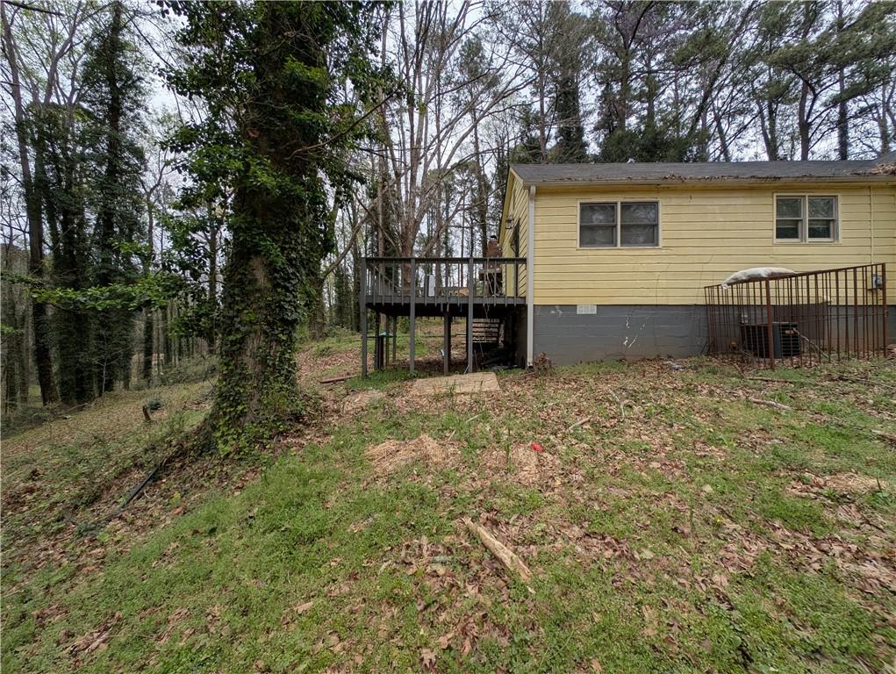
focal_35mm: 12
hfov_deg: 110.5
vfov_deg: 94.6
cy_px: 337
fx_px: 311
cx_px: 448
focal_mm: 2.23
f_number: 1.95
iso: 40
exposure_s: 1/941
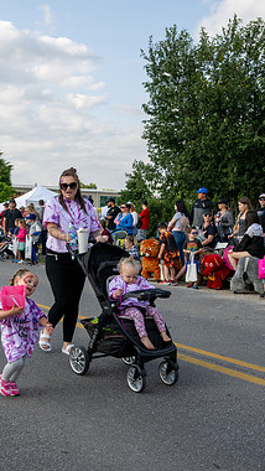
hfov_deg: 26.2
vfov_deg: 46.4
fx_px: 549
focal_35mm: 44
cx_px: 26
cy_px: 234
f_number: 8
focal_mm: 27.5
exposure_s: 1/250
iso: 250
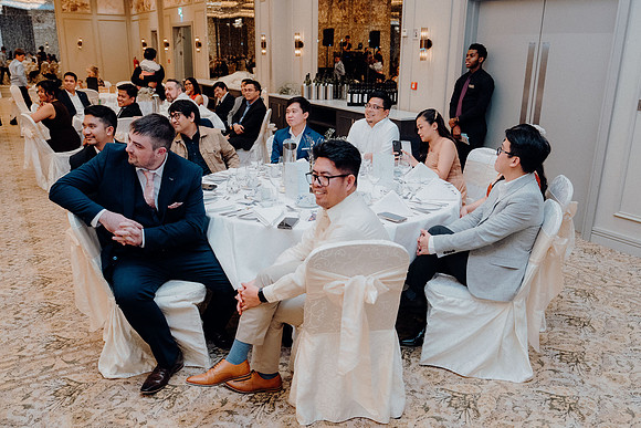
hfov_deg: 60.3
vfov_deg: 42.3
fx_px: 552
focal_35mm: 31
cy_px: 214
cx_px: 320
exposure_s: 1/160
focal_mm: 31
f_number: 3.5
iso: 3200
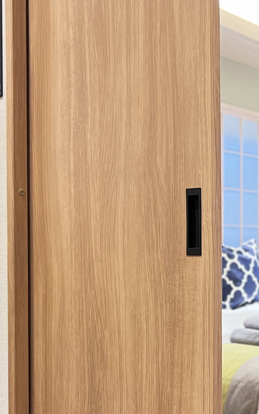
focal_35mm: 59
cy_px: 240
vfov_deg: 34.5
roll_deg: +0.3
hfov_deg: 20.8
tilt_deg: -0.4
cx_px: 292
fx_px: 666
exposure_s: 1/50
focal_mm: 5.7
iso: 500
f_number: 1.5
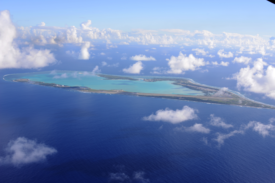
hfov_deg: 43.6
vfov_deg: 29.9
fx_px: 344
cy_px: 92
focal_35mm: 45
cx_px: 138
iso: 160
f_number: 10
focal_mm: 45
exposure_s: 1/250
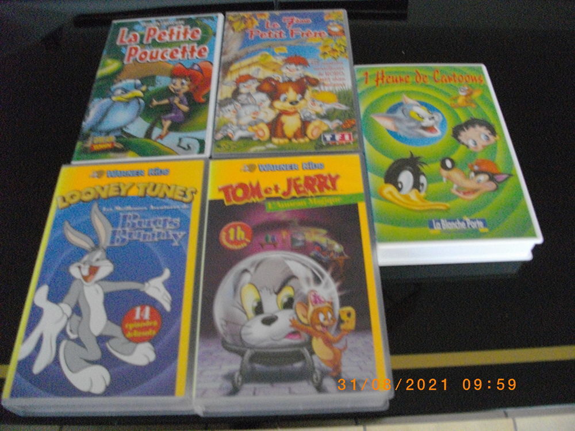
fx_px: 532
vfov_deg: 44.2
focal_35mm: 32
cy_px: 216
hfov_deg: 56.8
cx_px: 288
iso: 800
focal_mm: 5.7
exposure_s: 1/20
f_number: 2.9
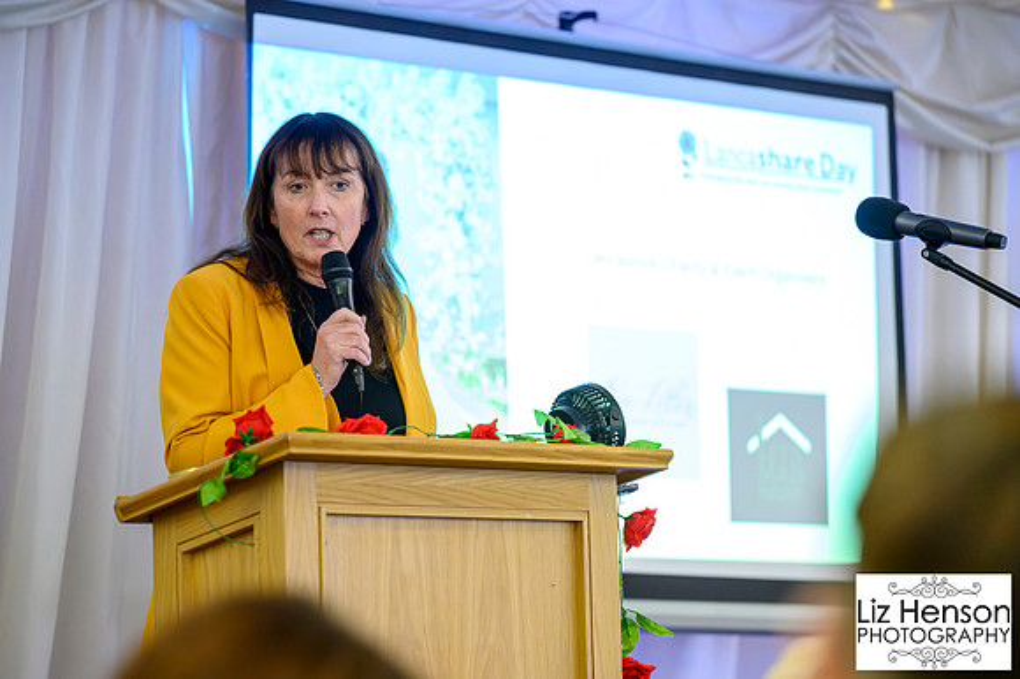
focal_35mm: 130
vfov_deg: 10.5
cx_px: 510
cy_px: 340
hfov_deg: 15.8
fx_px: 3681
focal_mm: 130
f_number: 2.8
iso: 12800
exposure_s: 1/200
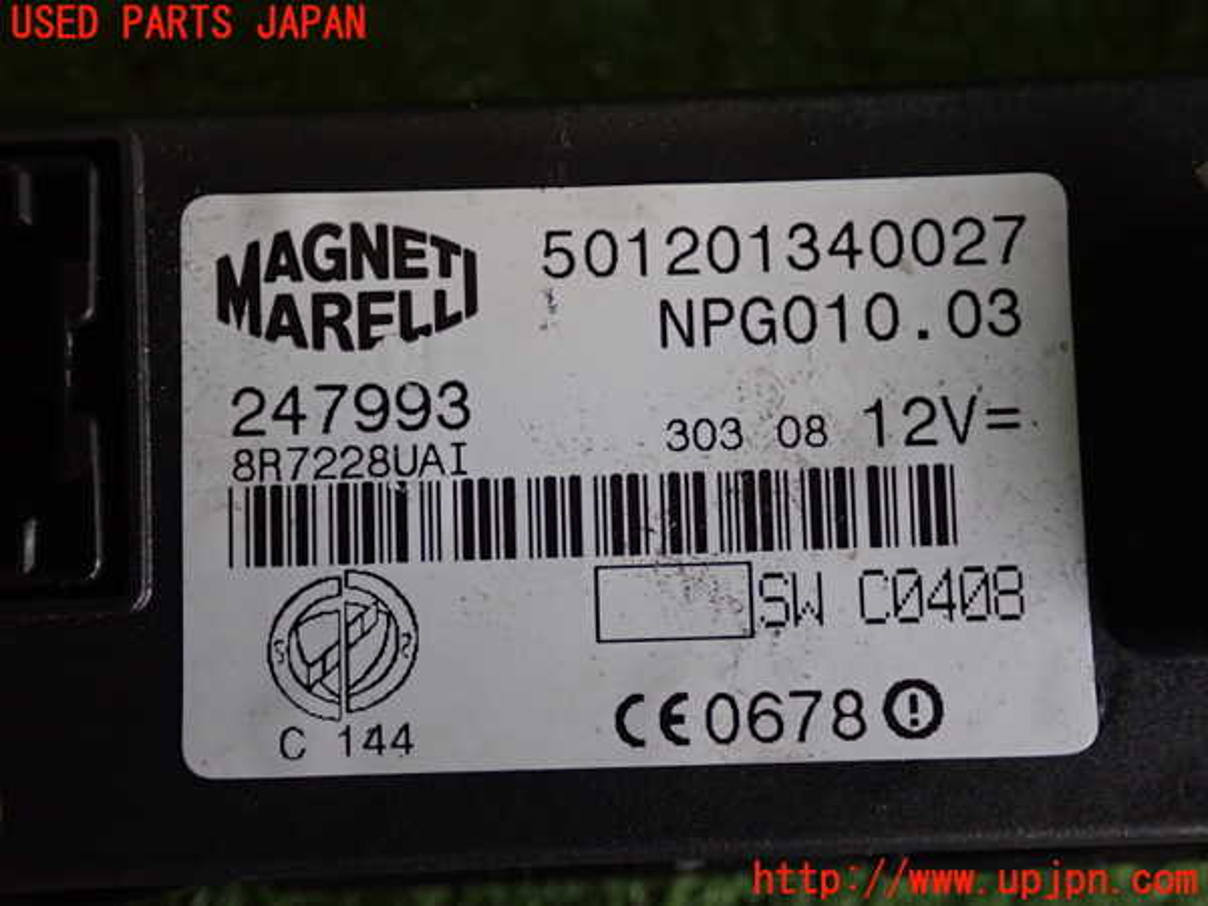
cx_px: 604
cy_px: 453
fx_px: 1640
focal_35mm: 47
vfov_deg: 30.9
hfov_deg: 40.4
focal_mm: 8.4
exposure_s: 1/100
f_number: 3.1
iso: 640
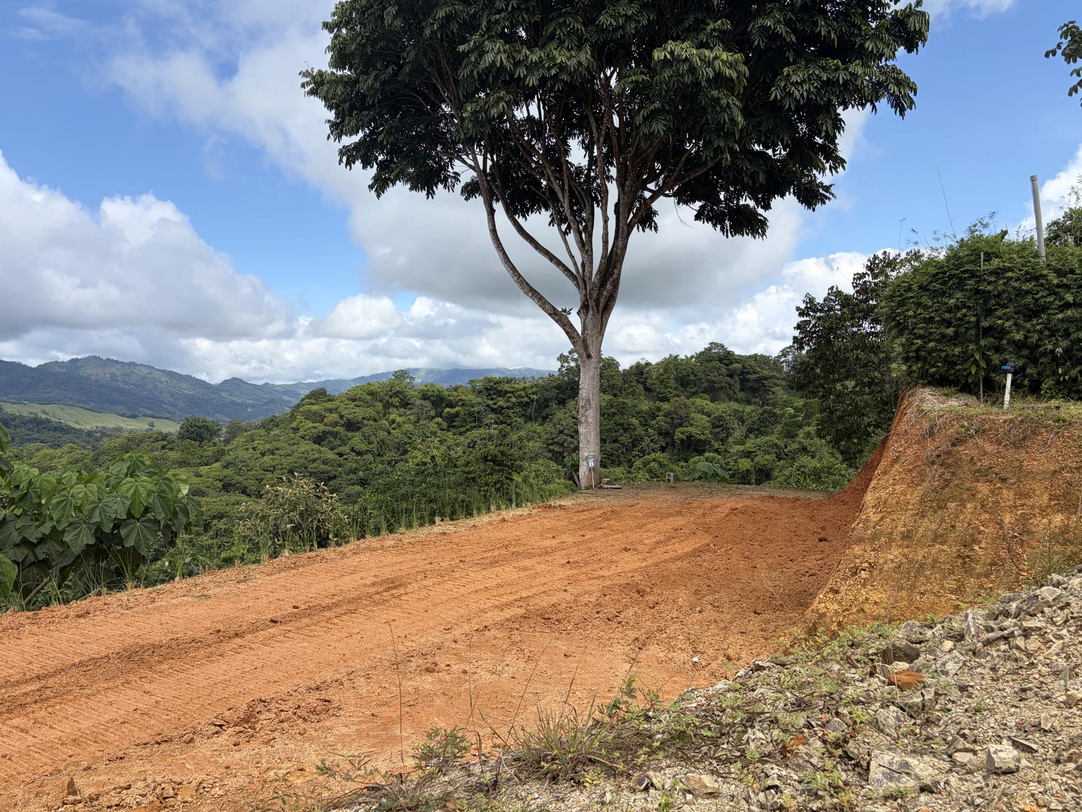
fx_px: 844
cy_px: 408
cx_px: 535
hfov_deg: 65.3
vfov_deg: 51.4
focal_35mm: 27
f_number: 1.6
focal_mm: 5.96
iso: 50
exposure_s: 1/3831
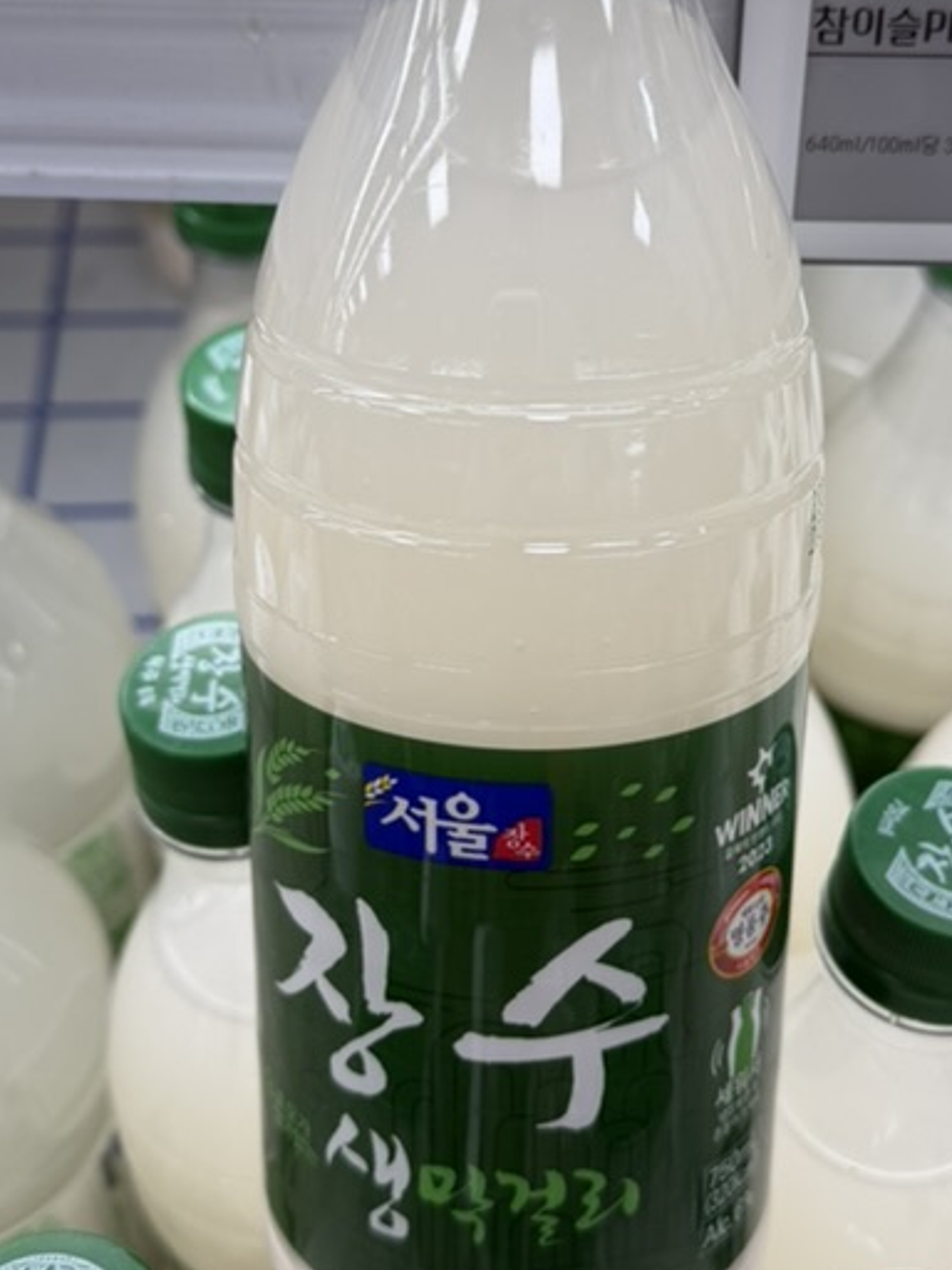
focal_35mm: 48
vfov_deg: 39.5
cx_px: 531
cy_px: 533
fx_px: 1760
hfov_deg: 30.2
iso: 64
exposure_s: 1/170
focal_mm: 6.76
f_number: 1.78
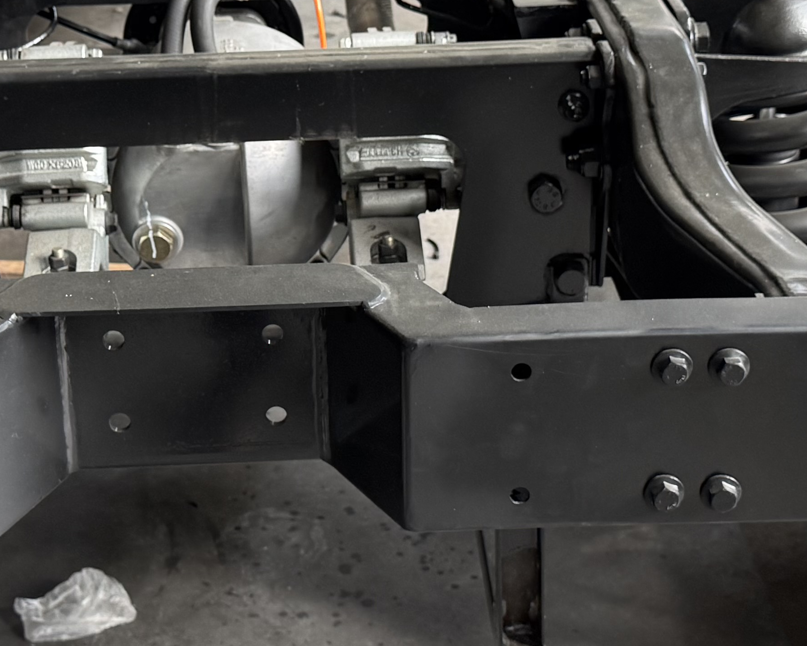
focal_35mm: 75
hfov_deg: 25.3
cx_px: 288
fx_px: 1791
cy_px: 219
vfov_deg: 20.4
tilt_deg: -23.7
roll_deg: +2.0
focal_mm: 6.76
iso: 200
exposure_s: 1/121
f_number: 1.78
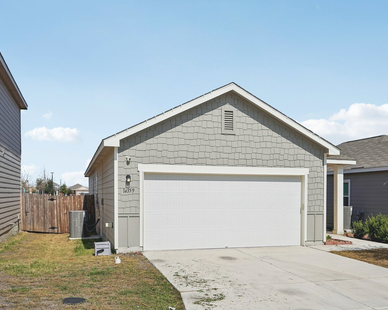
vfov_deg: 40.1
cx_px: 230
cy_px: 157
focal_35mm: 37
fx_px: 425
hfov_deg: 48.8
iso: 100
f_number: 8
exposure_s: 1/800
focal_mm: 32
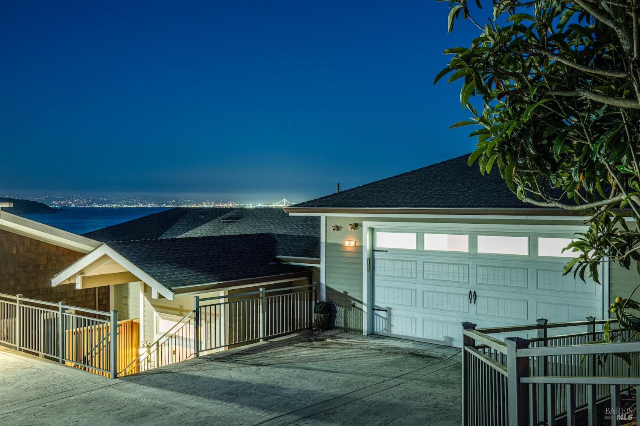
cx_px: 320
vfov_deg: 39.4
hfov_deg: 56.5
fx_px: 596
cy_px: 213
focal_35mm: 34
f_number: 9
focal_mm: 33.5
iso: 250
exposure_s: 10
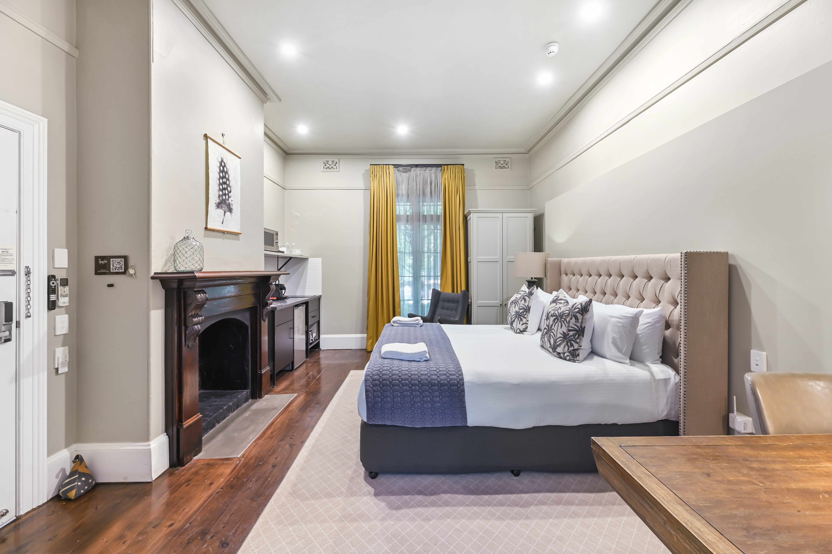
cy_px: 277
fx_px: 323
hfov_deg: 104.3
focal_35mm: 14
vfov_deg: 81.1
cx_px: 416
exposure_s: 1/5
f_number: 8
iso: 400
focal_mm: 14
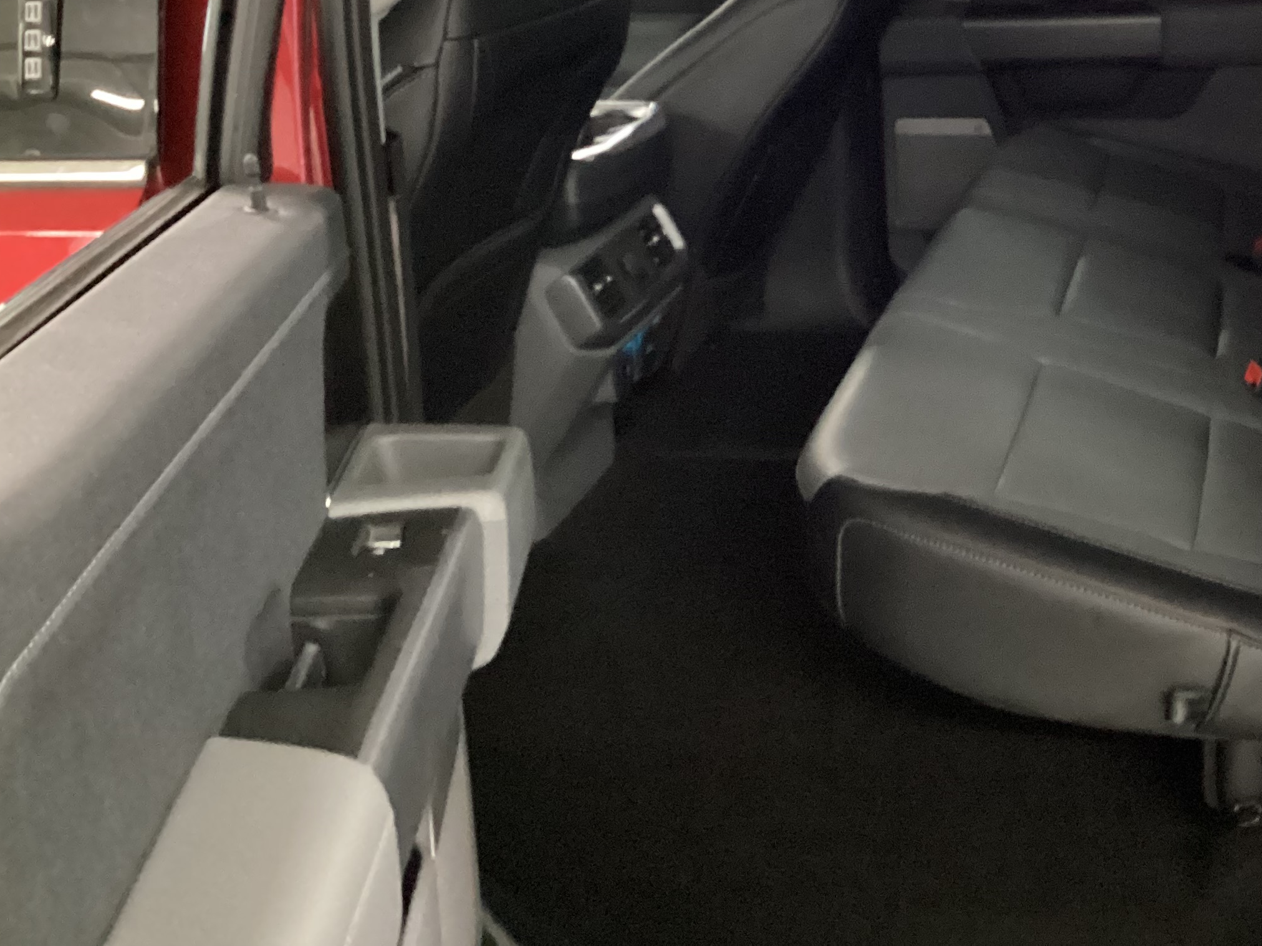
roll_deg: -0.1
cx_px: 959
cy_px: 185
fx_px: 1823
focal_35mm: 50
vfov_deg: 28.5
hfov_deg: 37.2
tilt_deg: -16.3
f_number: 2.4
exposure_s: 1/30
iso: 640
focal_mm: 3.3
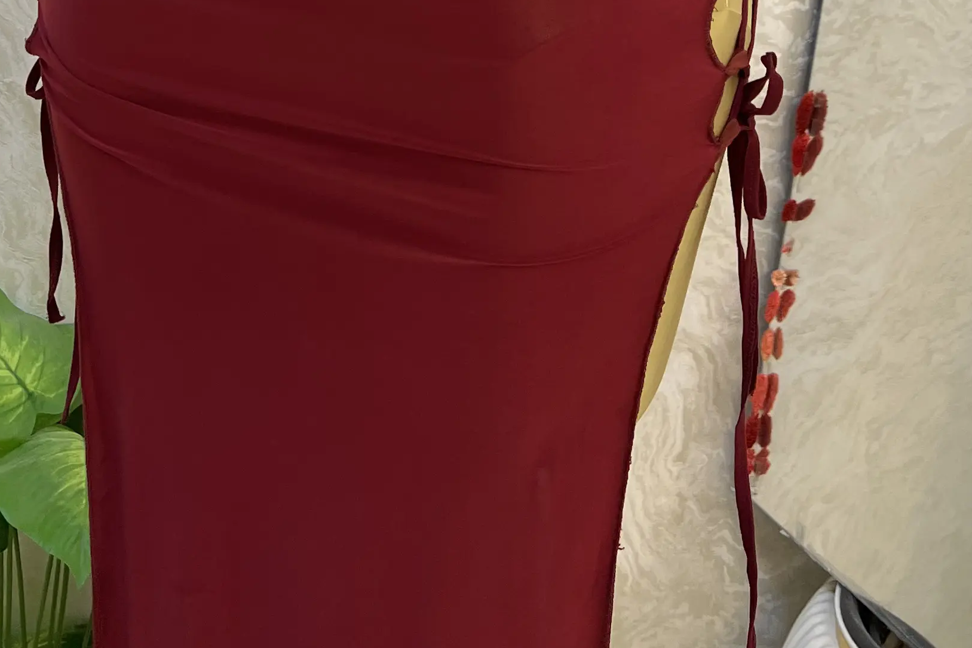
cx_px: 503
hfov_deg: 30.1
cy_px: -511
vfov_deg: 16.9
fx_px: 1809
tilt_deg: -4.5
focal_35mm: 67
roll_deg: -0.8
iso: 32
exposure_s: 1/147
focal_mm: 5.7
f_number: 1.5
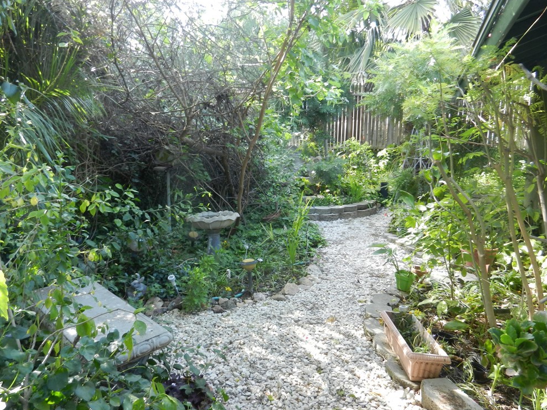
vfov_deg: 53.0
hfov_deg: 67.3
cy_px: 211
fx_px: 411
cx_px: 274
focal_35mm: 26
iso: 160
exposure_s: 1/30
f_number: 3.5
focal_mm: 4.5
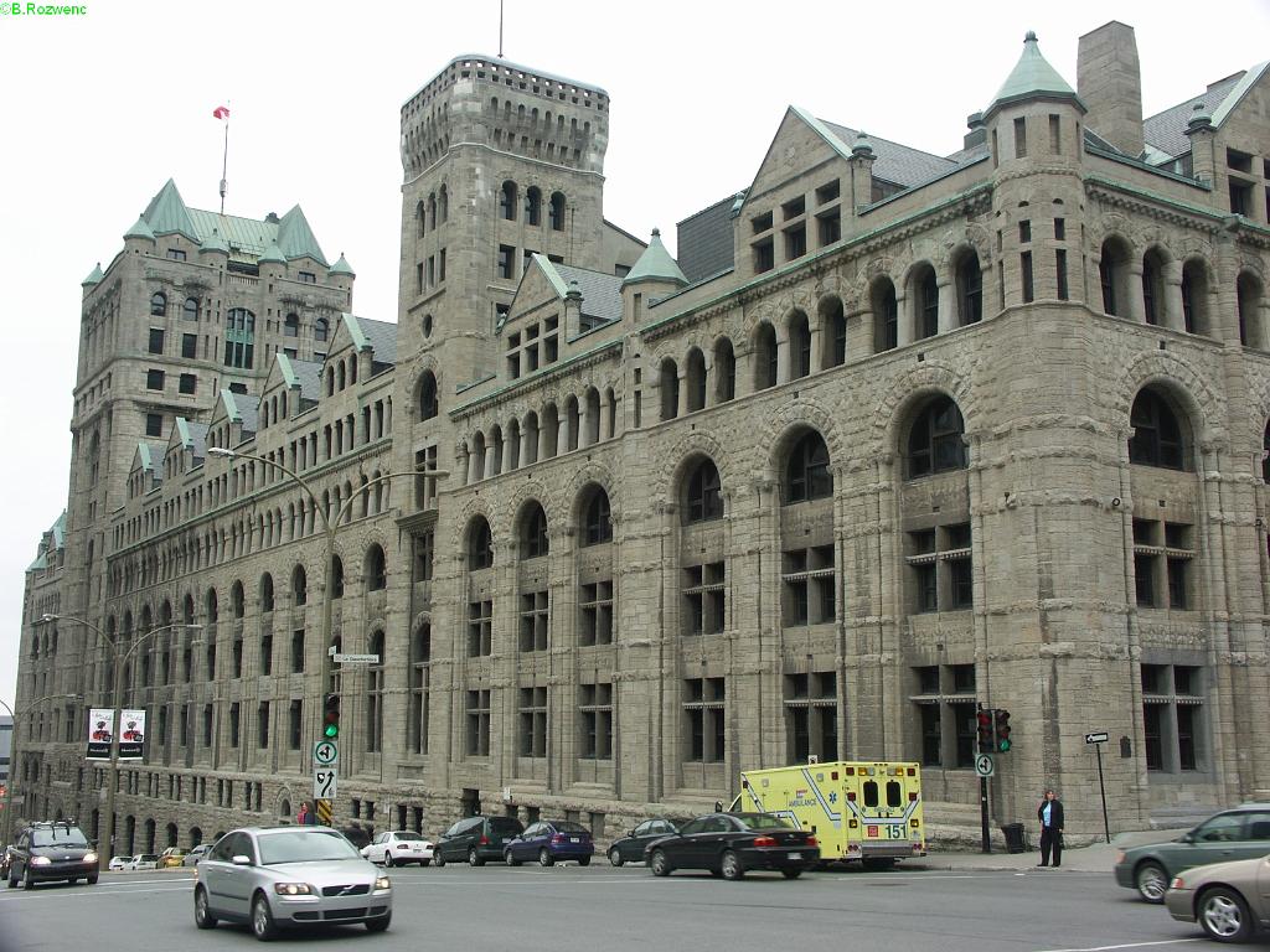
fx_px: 1394
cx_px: 635
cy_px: 476
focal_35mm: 38
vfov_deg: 37.7
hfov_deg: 49.0
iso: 64
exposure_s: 1/80
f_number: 5.6
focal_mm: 9.83
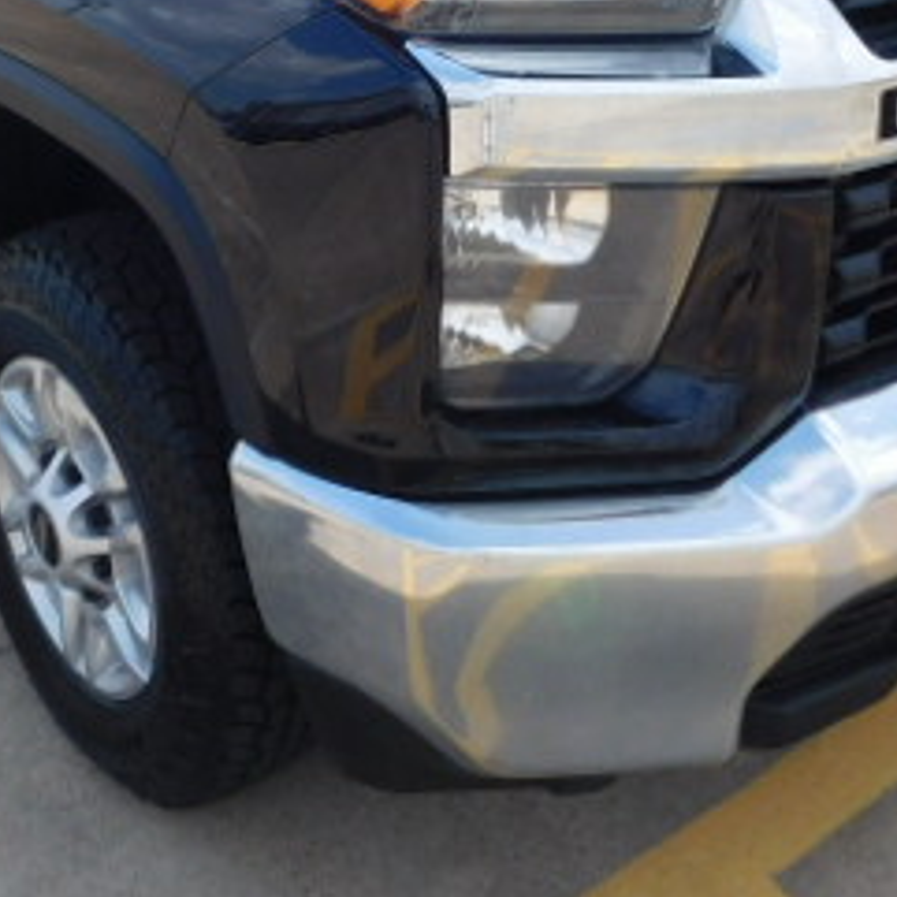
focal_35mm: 54
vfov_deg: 30.1
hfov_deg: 31.6
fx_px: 1583
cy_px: 67
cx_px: 365
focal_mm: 4
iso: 125
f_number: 3
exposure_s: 1/1250
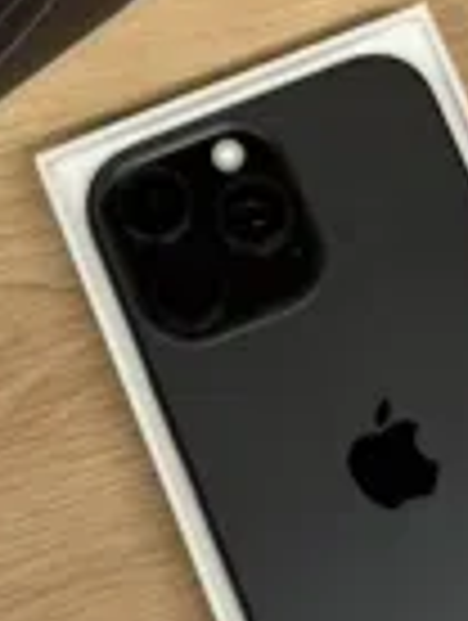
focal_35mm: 139
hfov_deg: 10.7
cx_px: 130
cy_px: 153
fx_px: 2498
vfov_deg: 14.1
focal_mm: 6.76
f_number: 1.78
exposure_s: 1/50
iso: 125
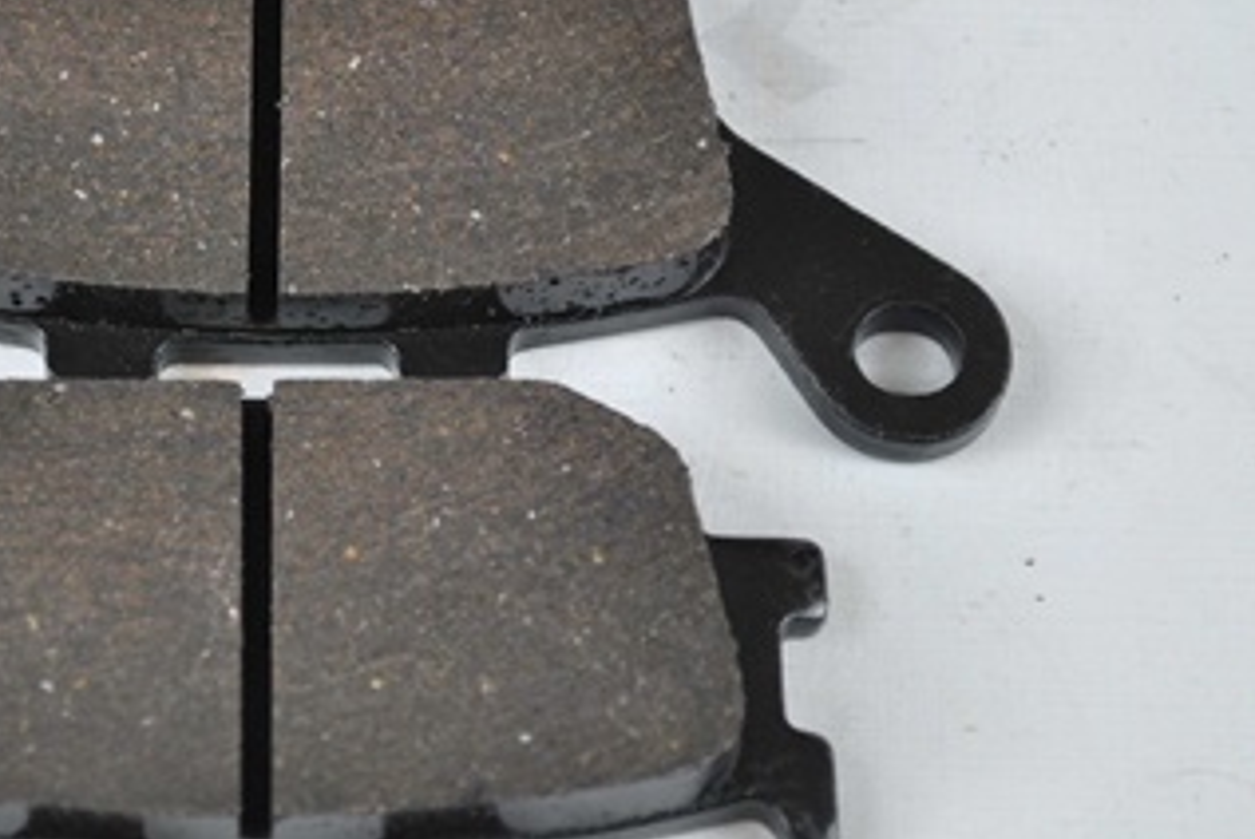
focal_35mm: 147
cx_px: 259
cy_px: 404
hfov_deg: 13.9
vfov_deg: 9.4
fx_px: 5129
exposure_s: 1/15
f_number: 5.6
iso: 200
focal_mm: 52
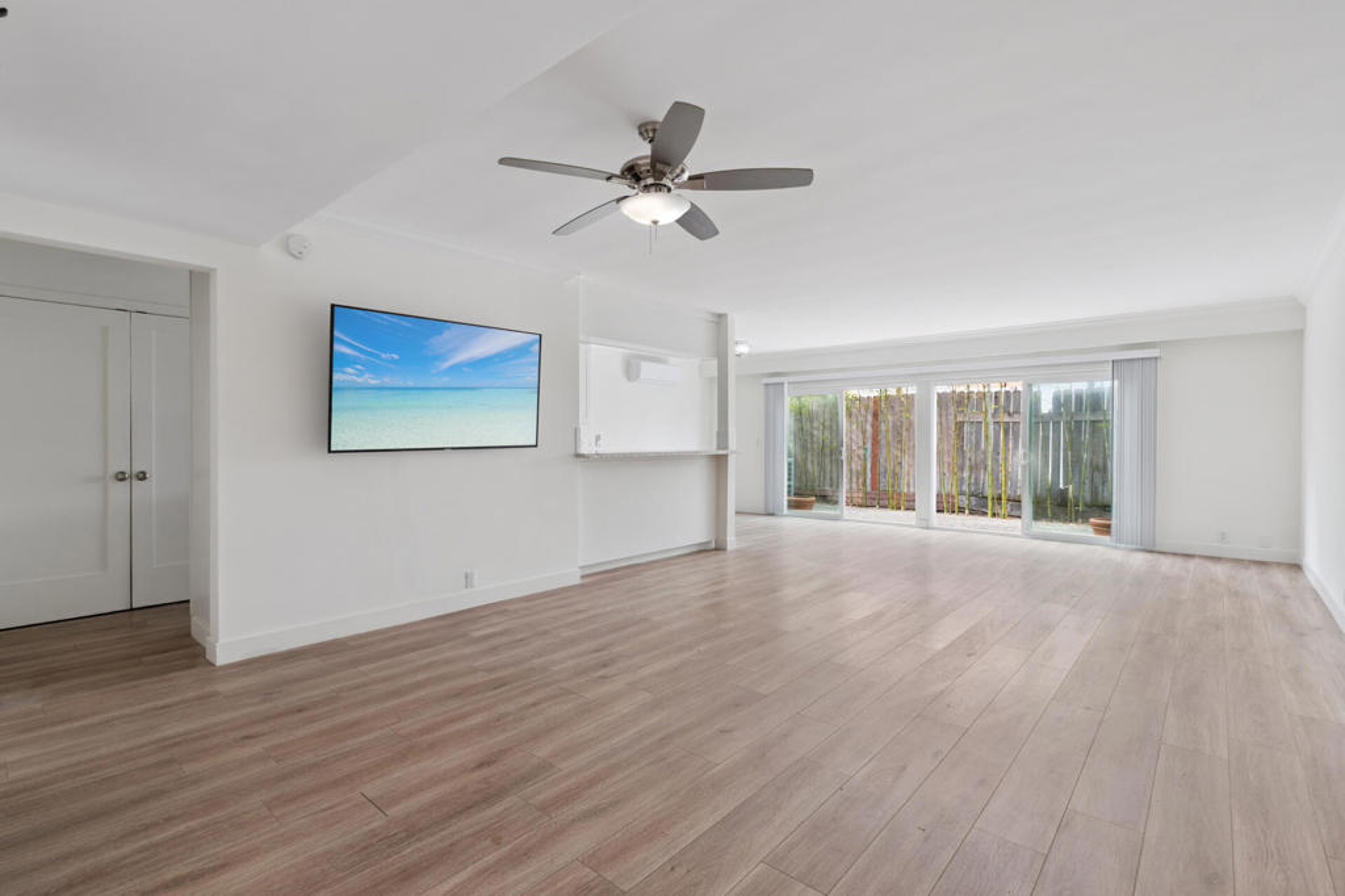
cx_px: 672
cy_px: 448
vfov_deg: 73.7
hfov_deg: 96.8
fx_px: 598
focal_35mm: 16
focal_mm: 16
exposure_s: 1/15
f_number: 9
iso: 400
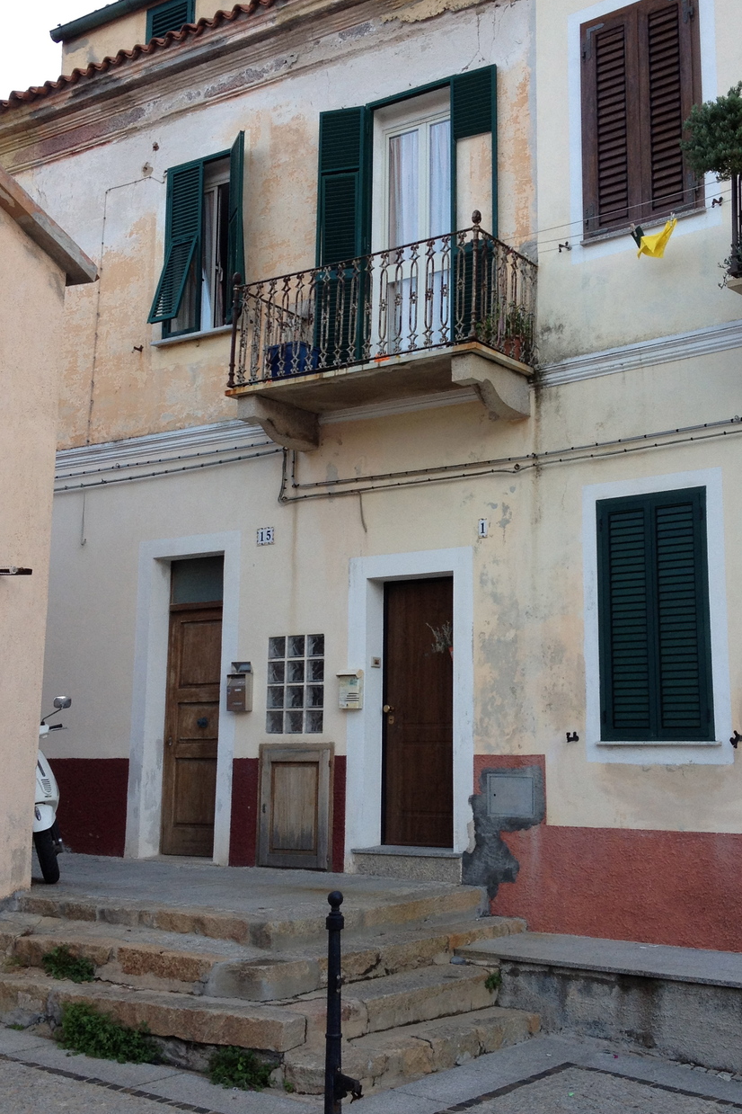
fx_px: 1453
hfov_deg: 28.6
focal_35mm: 47
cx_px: 438
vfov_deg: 41.9
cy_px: 519
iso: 80
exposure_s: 1/120
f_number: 2.4
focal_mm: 4.28
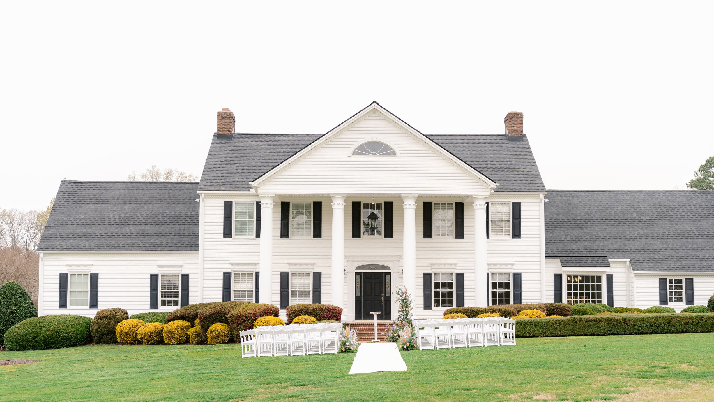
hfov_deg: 39.9
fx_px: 984
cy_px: 221
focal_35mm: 52
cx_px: 363
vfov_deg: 23.0
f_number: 2.8
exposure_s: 1/500
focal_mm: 47
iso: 160
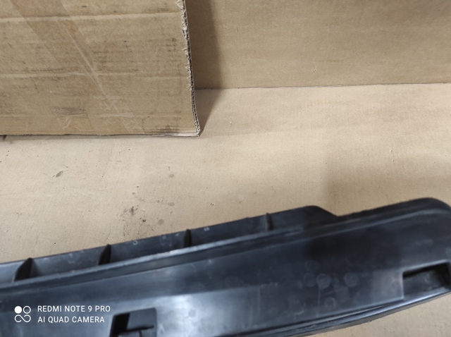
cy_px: 168
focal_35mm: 25
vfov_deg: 54.8
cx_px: 226
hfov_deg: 69.5
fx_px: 325
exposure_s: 1/33
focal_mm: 5.43
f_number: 1.89
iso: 956
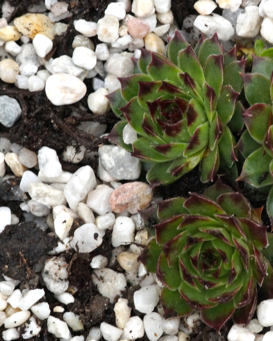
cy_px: 171
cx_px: 245
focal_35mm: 212
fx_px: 2142
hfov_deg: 7.3
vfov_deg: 9.1
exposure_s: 1/160
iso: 1250
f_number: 11
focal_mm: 100
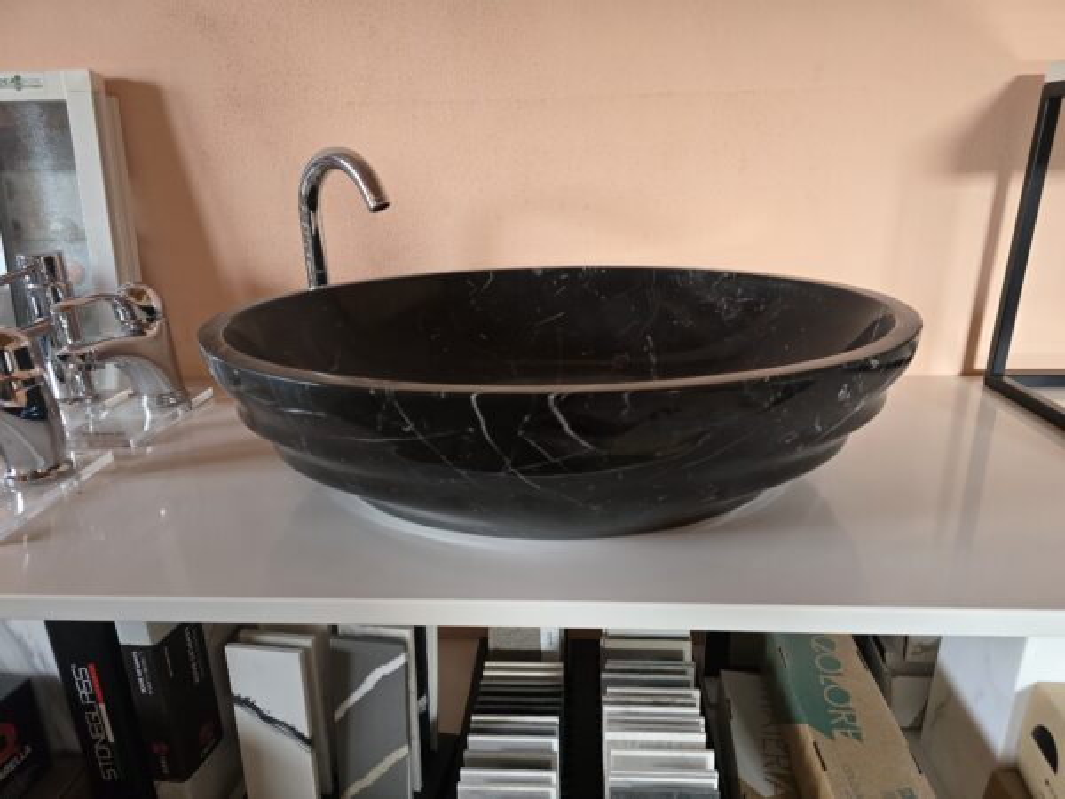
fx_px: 708
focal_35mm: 23
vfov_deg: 58.9
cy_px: 400
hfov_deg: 73.9
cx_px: 532
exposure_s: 1/120
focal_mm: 6.3
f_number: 1.7
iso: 640
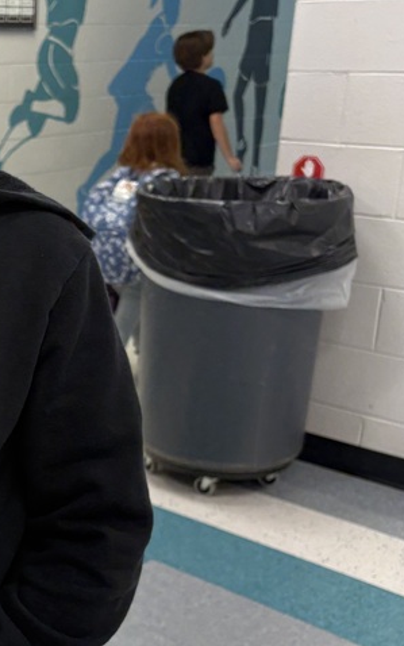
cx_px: -107
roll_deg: +0.4
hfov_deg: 20.3
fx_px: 1039
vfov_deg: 34.2
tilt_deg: -19.9
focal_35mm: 59
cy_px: 430
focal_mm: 5.96
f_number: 1.6
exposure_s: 1/60
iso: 64
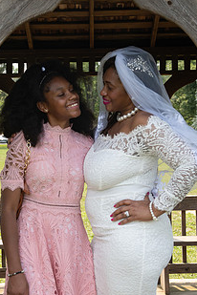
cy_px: 132
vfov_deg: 25.3
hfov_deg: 17.1
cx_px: 95
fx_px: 657
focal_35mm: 80
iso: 800
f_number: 6.3
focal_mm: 53
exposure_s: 1/1600
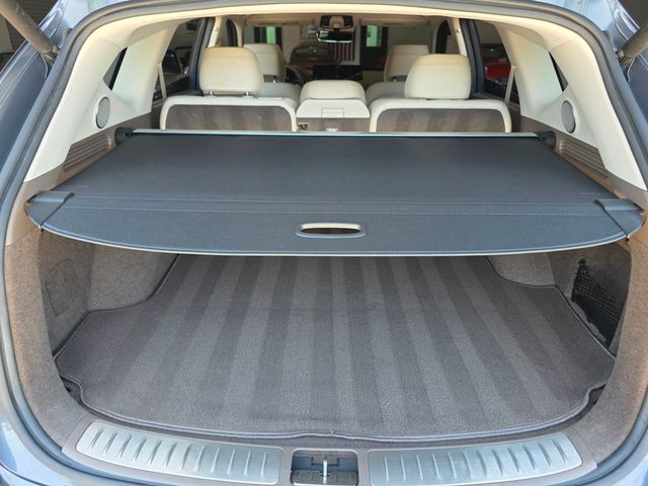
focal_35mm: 23
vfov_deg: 58.9
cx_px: 324
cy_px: 243
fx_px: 431
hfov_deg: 73.9
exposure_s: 1/180
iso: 100
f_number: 1.7
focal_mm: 6.3
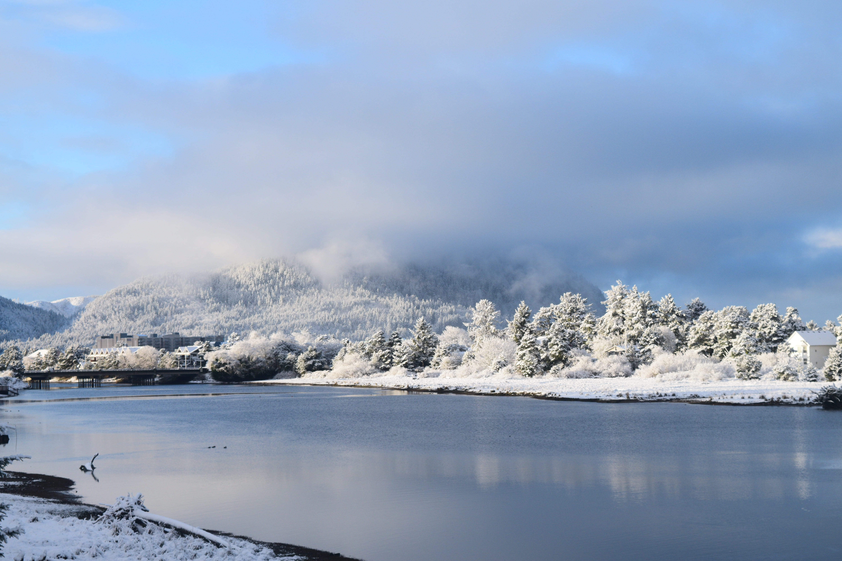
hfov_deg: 24.6
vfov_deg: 16.6
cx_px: 421
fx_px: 1929
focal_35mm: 82
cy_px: 280
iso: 400
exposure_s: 1/400
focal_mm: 55
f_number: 11
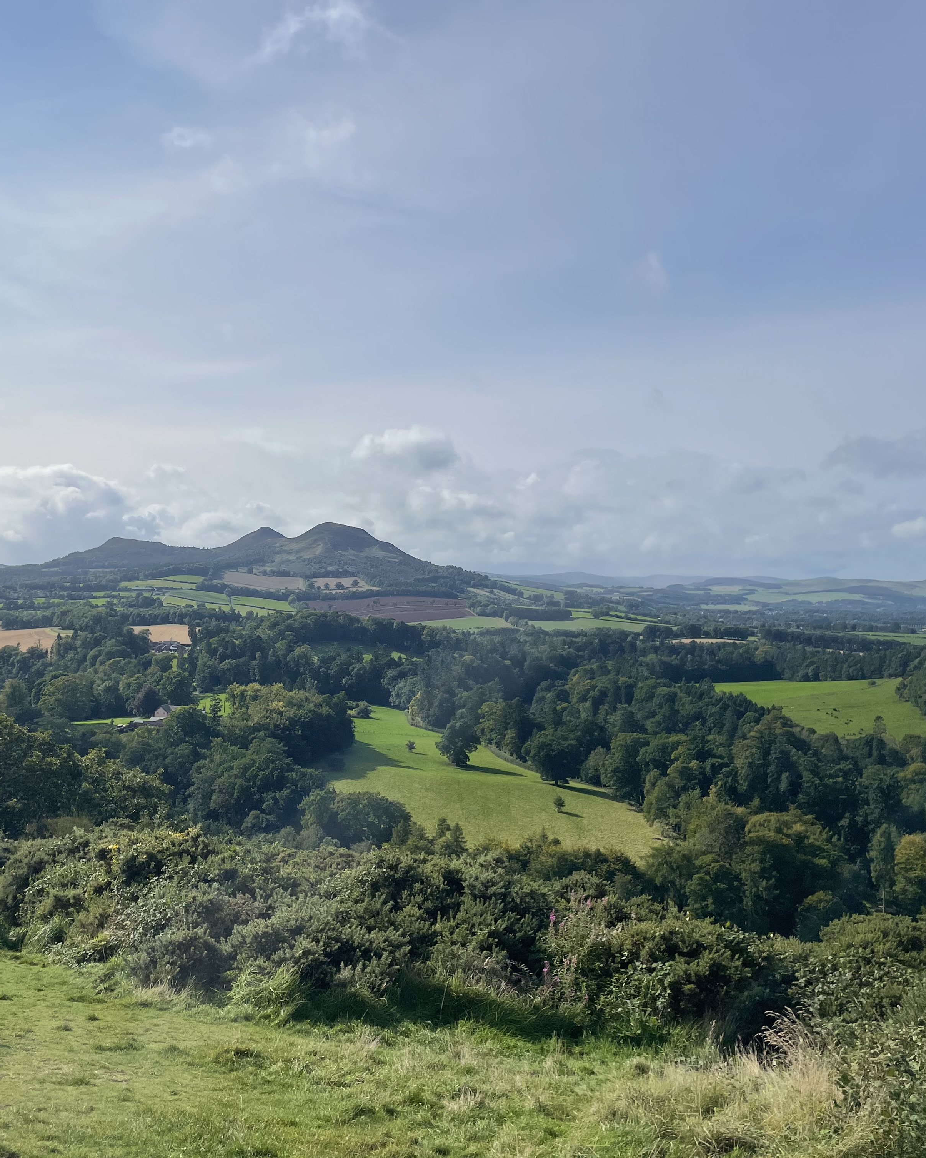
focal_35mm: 34
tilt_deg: -0.1
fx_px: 1165
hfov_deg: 42.8
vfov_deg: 52.8
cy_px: 579
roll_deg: -1.1
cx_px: 306
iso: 32
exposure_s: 1/9804
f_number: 1.6
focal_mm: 4.2
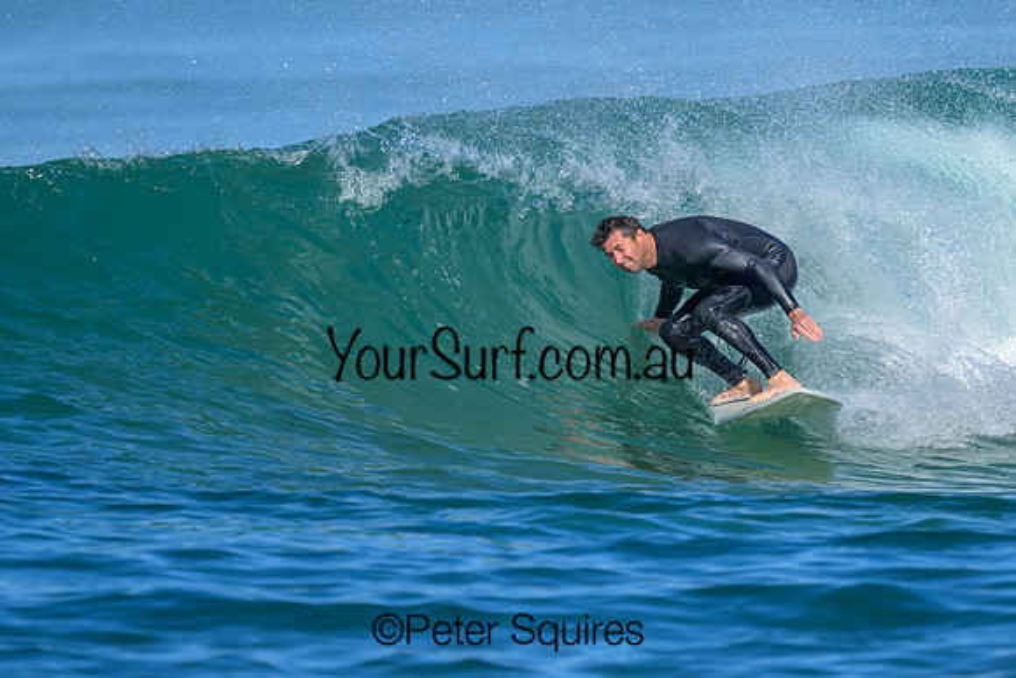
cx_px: 521
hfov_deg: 2.1
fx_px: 27835
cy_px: 387
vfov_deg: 1.4
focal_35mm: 986
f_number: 6.3
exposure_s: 1/2000
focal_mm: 800
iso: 320
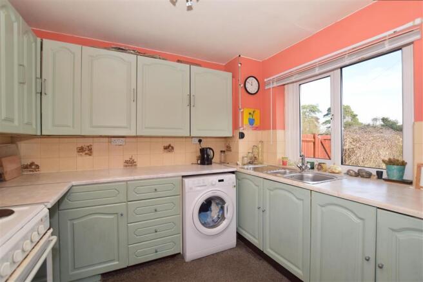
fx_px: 176
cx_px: 212
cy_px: 141
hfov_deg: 100.4
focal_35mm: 15
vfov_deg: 77.3
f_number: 7.1
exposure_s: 1/200
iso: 400
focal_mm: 10
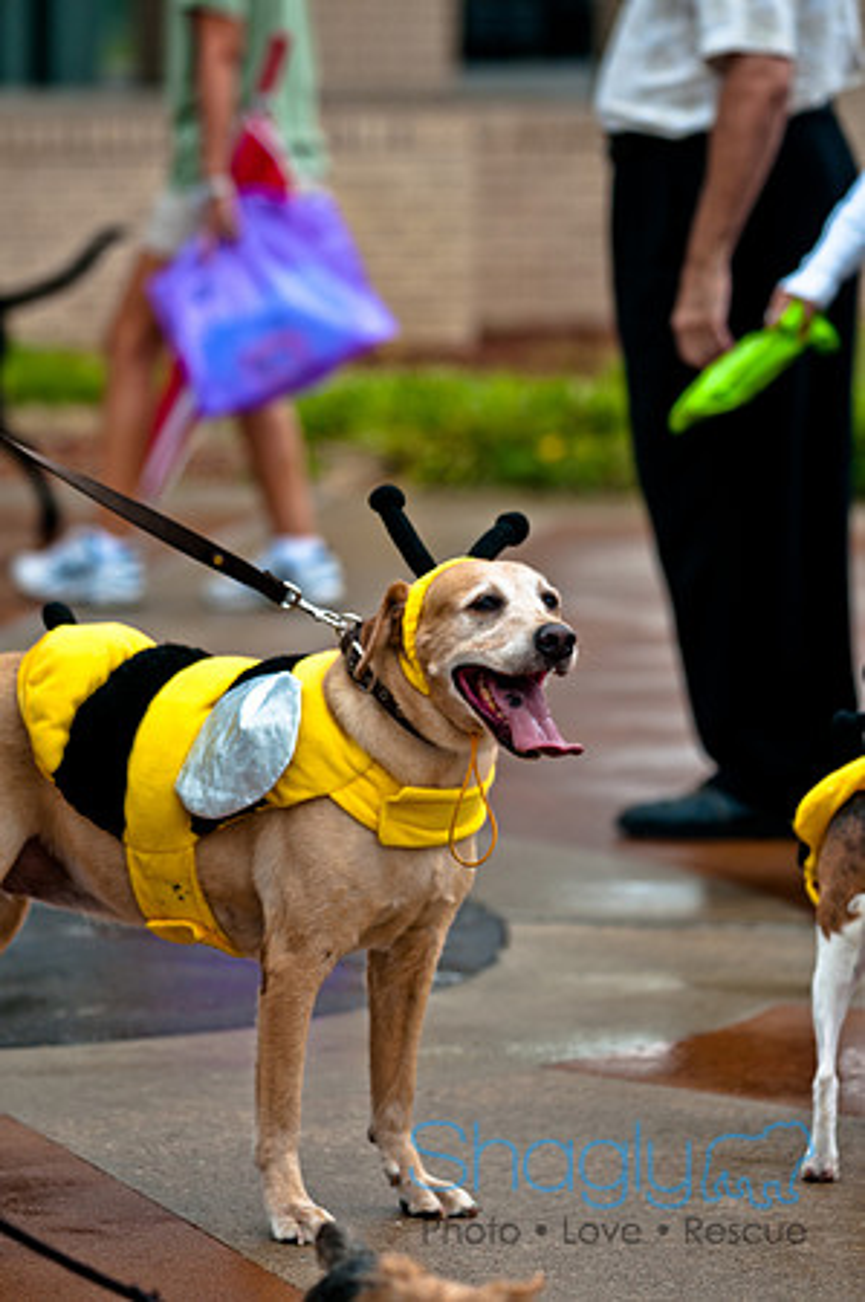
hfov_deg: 6.8
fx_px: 7315
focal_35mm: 202
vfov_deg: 10.2
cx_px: 432
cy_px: 651
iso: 200
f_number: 2.8
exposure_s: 1/200
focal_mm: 135
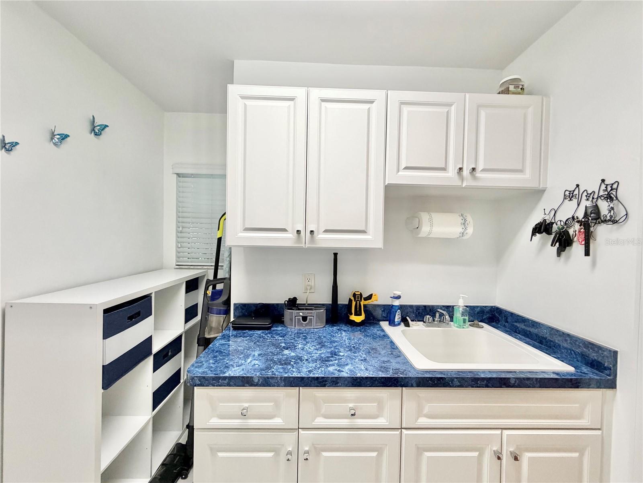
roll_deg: -0.6
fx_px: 260
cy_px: 242
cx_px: 322
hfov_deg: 102.1
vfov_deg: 85.7
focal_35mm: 14
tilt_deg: -1.8
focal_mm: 2.22
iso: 250
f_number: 2.2
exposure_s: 1/120
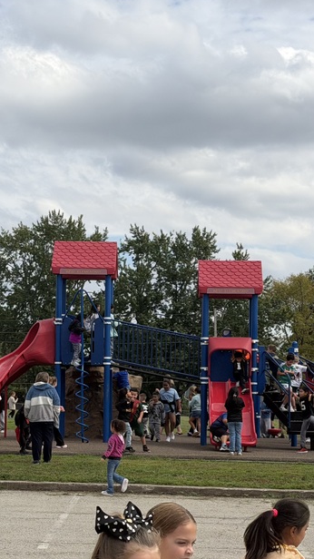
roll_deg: -1.6
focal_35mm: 87
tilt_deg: +2.5
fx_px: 1289
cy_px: 330
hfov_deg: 13.9
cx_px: 145
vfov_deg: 24.4
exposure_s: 1/6536
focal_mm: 6.76
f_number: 1.78
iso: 64
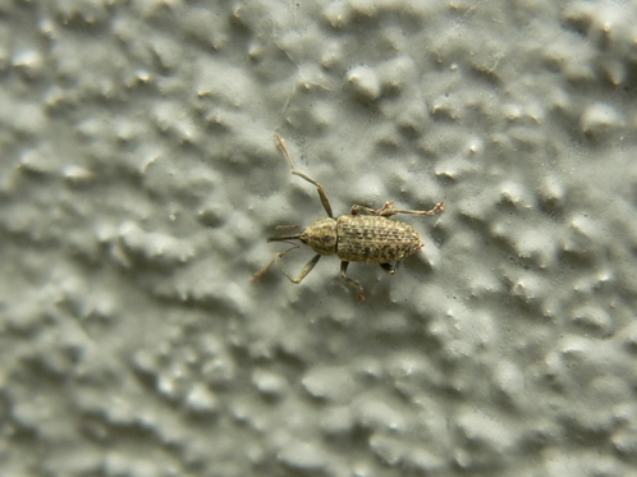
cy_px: 278
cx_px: 354
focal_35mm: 108
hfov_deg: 18.2
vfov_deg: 13.7
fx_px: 1986
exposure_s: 1/60
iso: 80
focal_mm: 13.9
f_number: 2.8
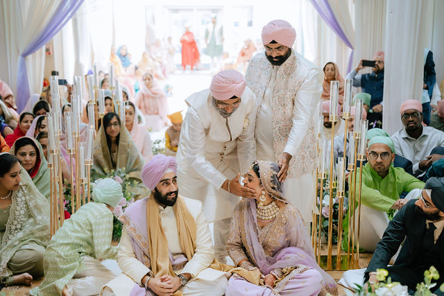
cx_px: 222
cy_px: 148
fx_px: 781
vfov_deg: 21.5
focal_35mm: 63
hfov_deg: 31.7
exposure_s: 1/200
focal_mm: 63.3
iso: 800
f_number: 2.8
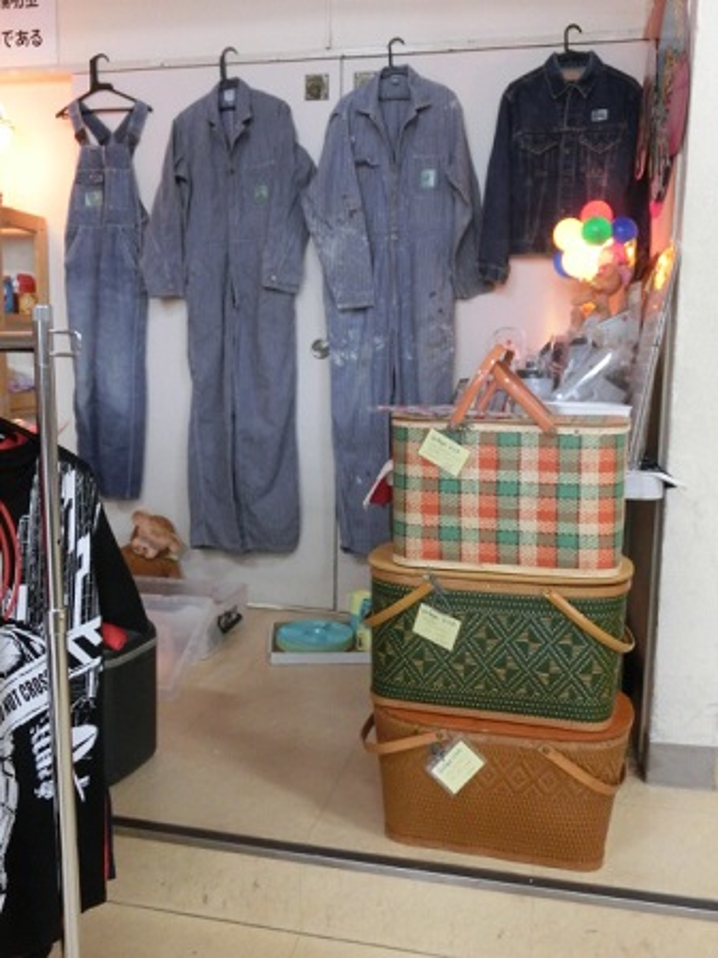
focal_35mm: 30
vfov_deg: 60.0
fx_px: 830
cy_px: 479
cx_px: 359
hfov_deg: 46.8
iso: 800
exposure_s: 1/50
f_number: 3.5
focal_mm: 5.36
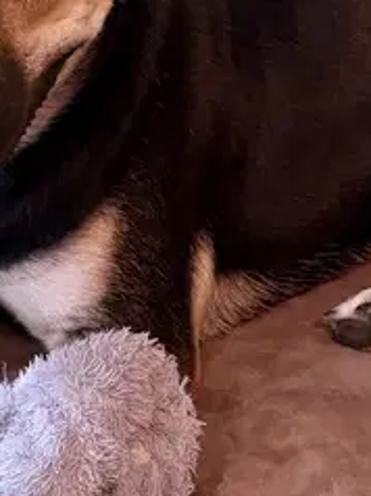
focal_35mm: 101
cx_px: 196
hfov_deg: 14.6
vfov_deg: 19.4
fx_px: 1446
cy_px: 194
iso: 640
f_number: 1.78
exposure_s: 1/60
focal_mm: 6.76
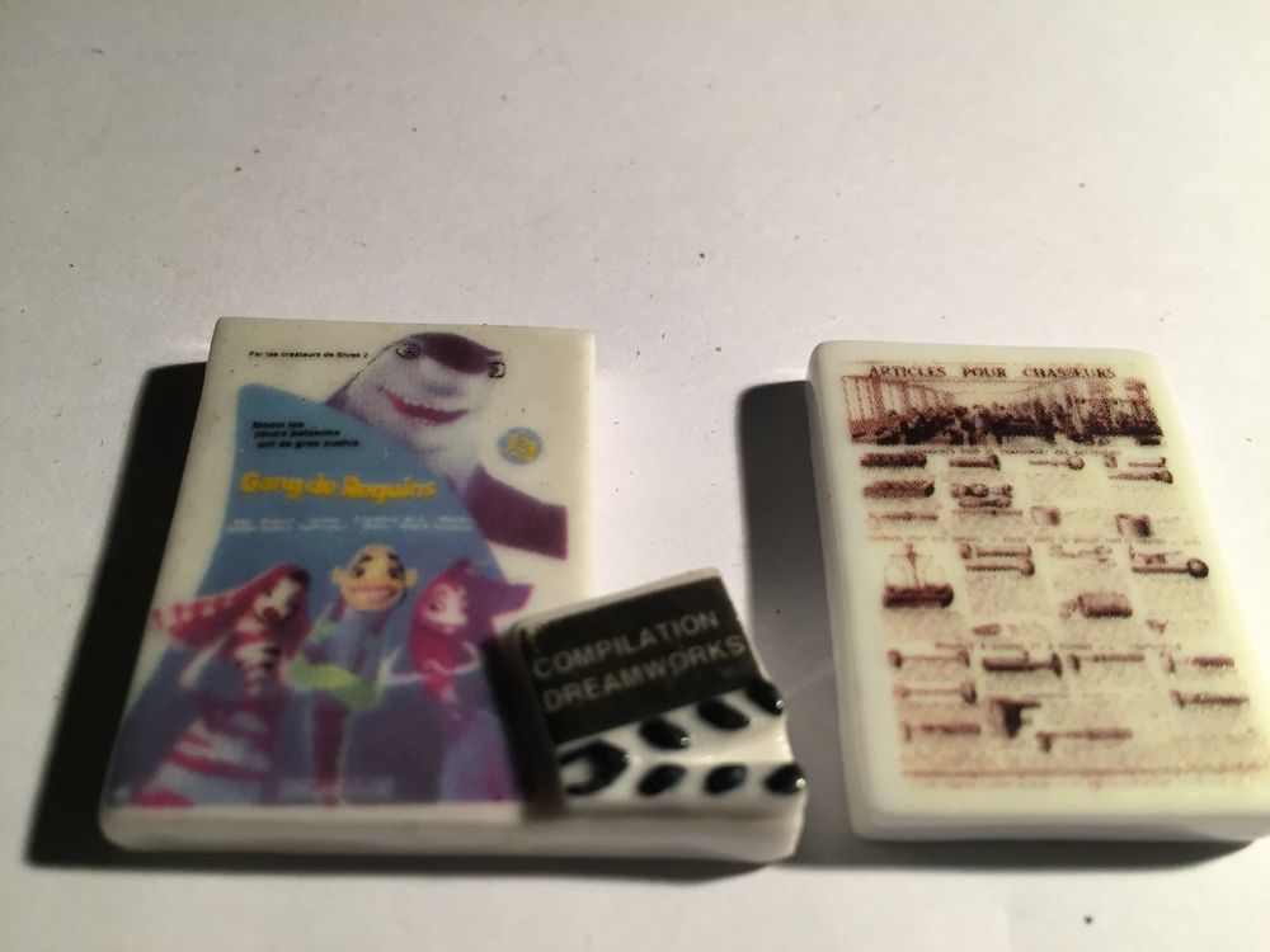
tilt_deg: -57.8
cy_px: 476
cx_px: 635
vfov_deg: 48.2
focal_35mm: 29
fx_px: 1064
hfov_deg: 61.7
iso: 64
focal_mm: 4.15
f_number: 2.2
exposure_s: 1/33
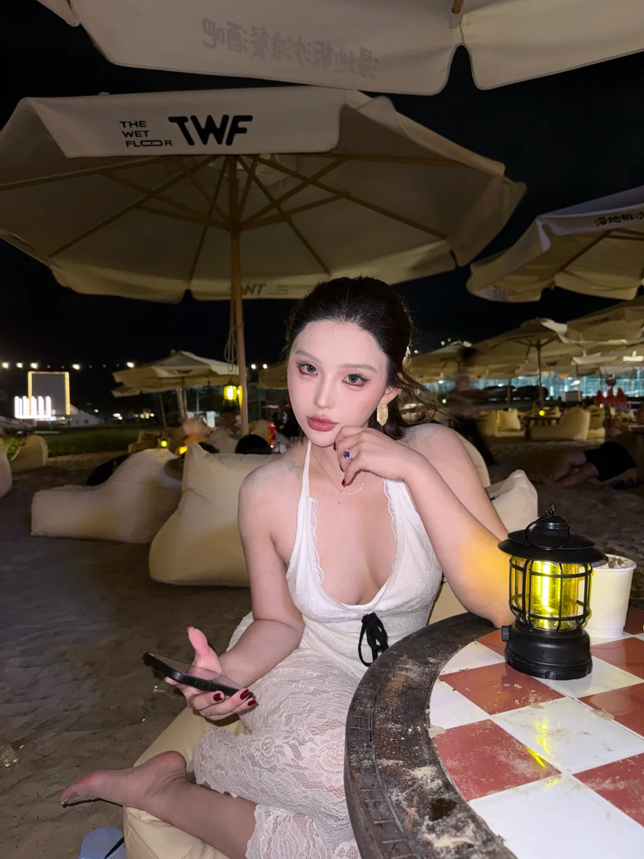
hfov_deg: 53.1
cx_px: 322
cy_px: 430
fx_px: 645
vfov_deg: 67.3
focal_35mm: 26
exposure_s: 1/60
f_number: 1.5
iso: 125
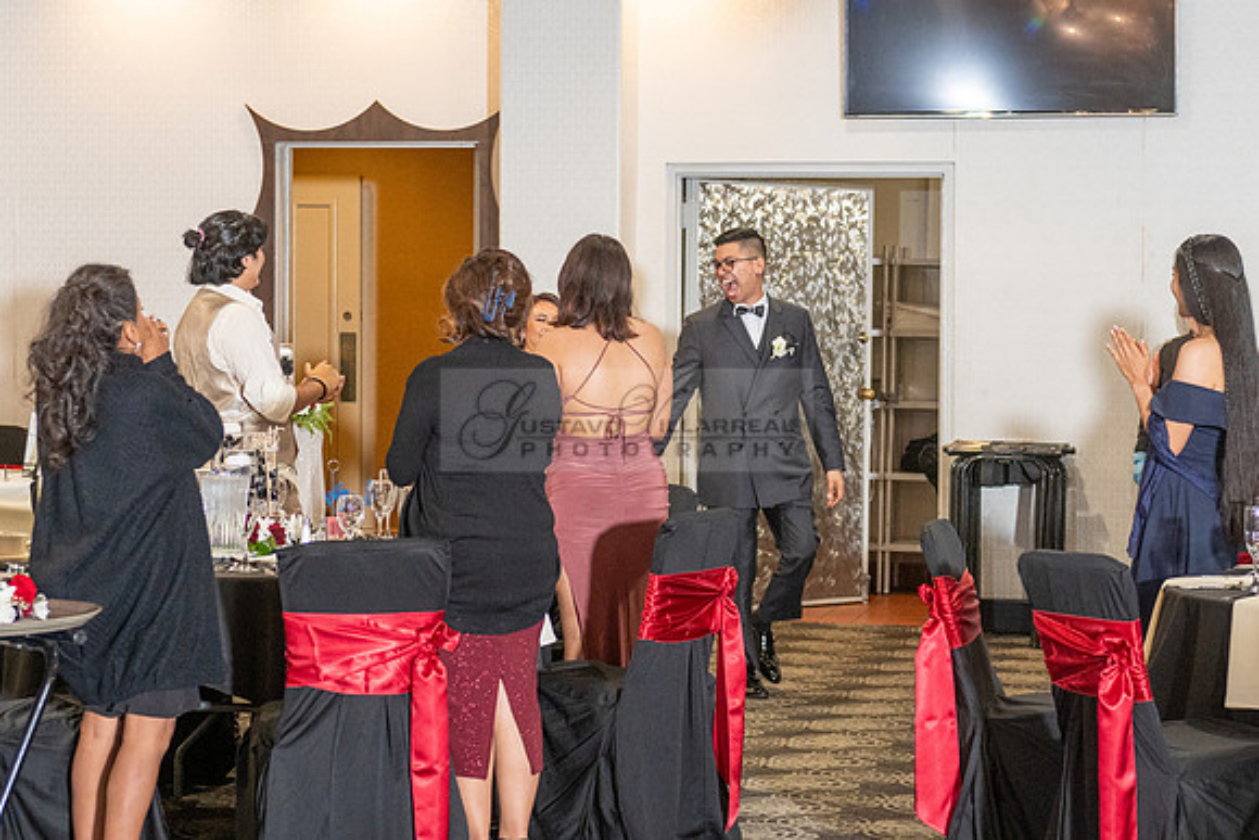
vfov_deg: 15.0
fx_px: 3192
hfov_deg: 22.3
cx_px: 675
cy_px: 437
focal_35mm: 91
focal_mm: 48
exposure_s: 1/200
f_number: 3.2
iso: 800
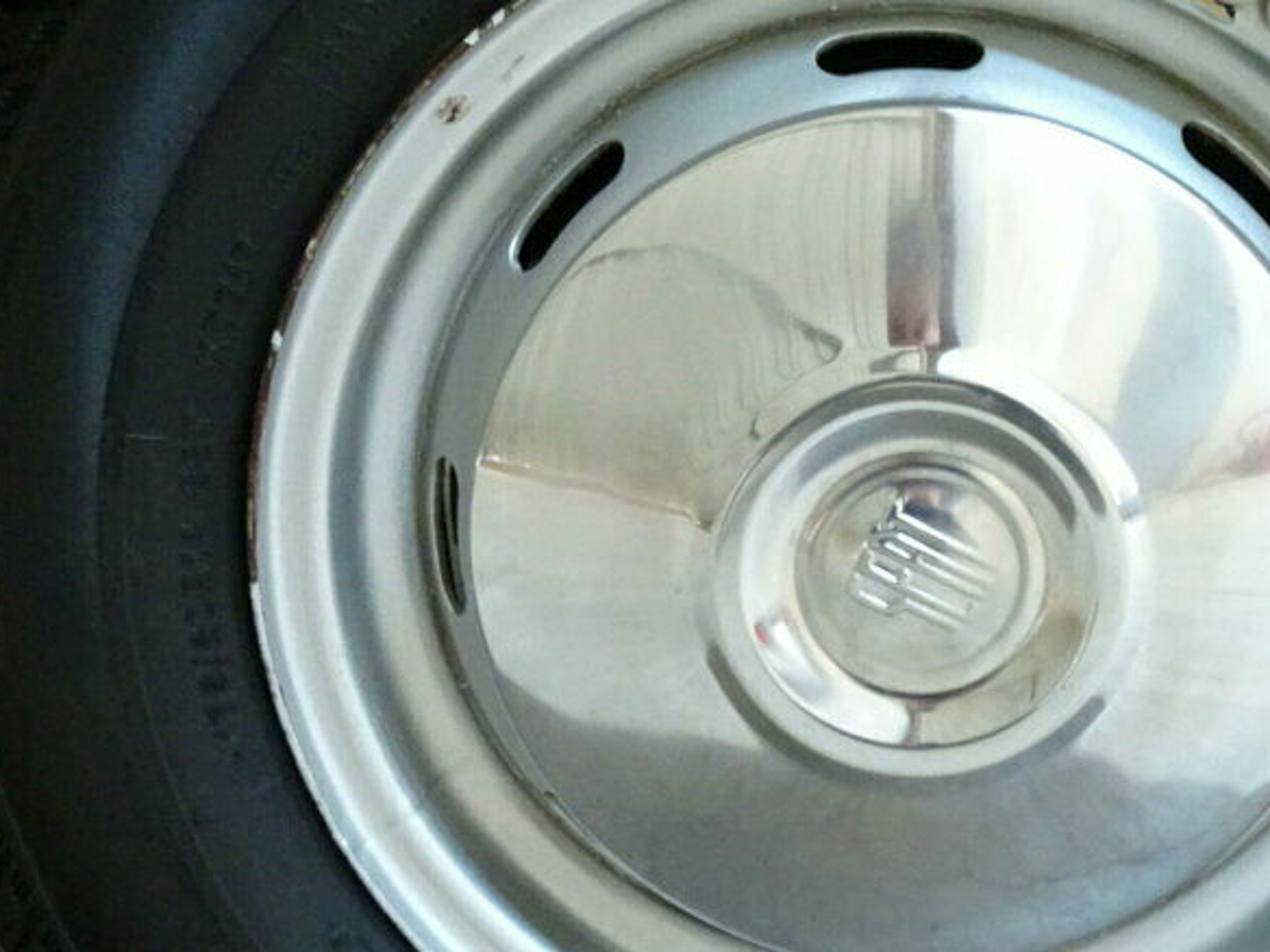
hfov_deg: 25.4
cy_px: 422
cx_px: 909
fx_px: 2788
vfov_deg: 19.4
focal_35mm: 76
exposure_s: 1/5
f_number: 4
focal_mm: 6.37
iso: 1250
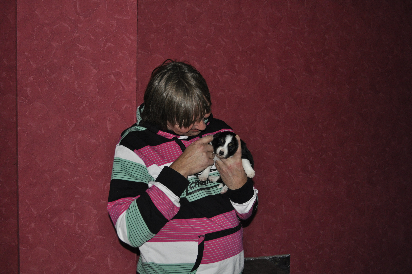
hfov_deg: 46.4
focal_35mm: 42
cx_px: 206
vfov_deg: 31.8
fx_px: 480
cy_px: 137
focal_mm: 28
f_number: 4.5
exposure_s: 1/60
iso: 800
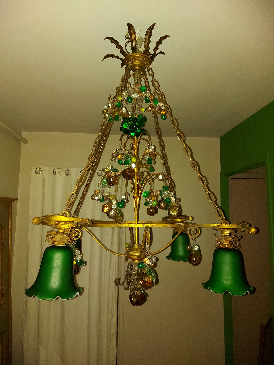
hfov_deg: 56.8
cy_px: 182
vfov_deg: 71.6
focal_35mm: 24
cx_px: 137
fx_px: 253
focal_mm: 5.23
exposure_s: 1/25
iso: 400
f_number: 1.8
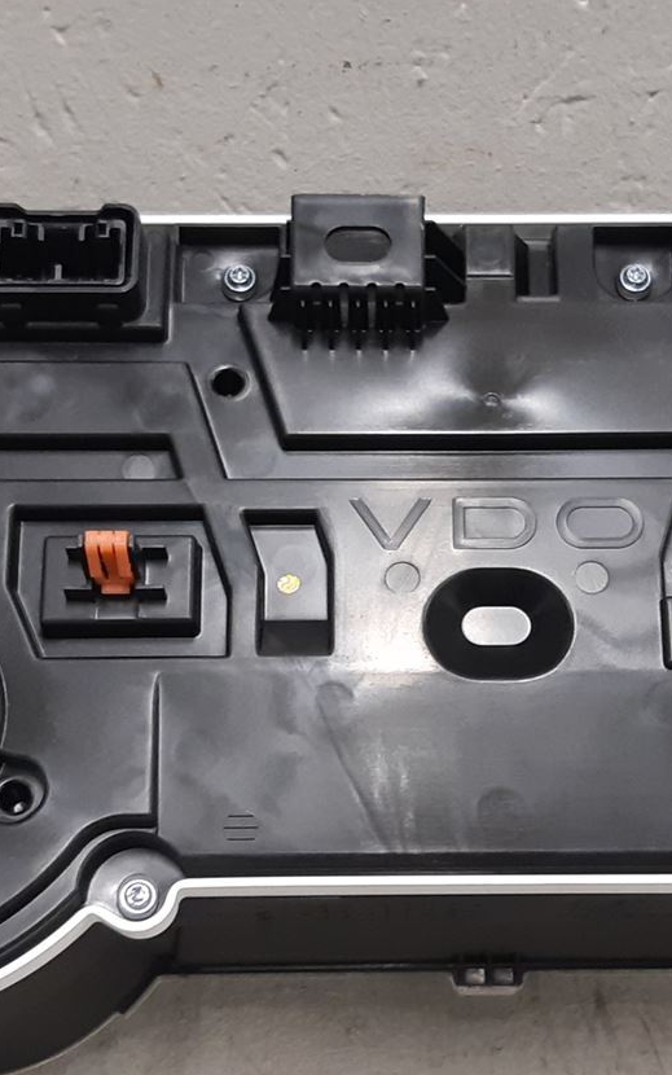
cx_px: 431
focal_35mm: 68
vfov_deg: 30.1
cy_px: 631
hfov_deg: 19.1
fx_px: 1992
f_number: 1.7
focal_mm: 3.93
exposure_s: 1/50
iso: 200
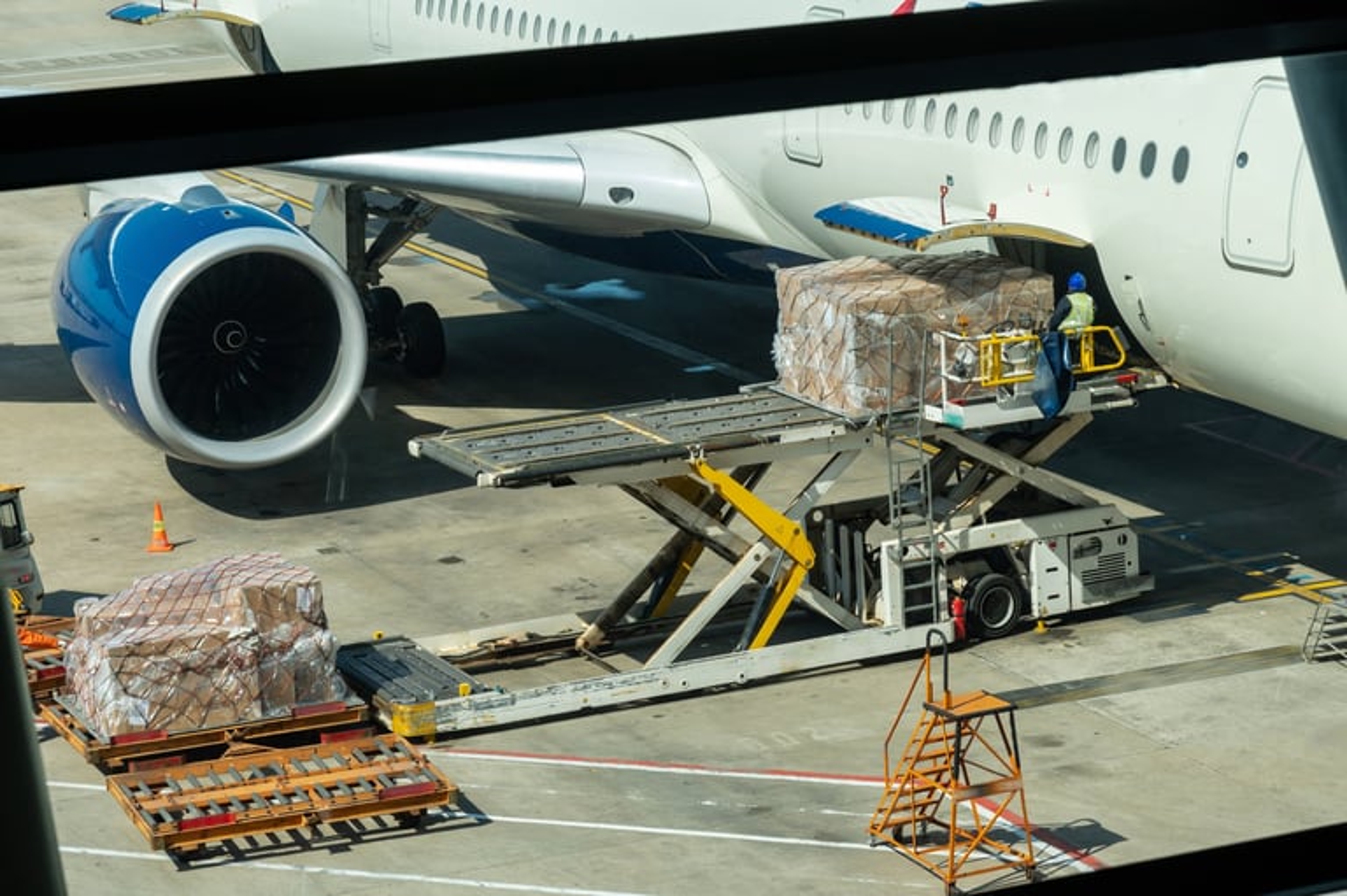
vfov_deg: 13.0
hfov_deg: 19.5
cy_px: 448
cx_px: 674
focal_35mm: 105
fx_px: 3926
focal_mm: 70
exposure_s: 1/160
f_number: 9
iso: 200
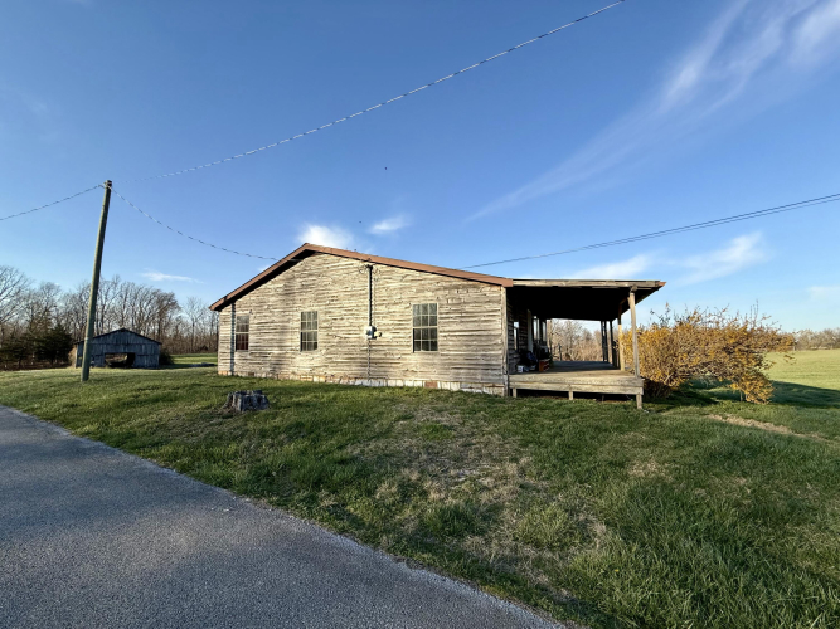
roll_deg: +0.7
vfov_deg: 85.7
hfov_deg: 102.1
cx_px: 420
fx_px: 340
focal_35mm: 14
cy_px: 314
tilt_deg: +8.0
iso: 50
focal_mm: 2.22
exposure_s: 1/1189
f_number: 2.2
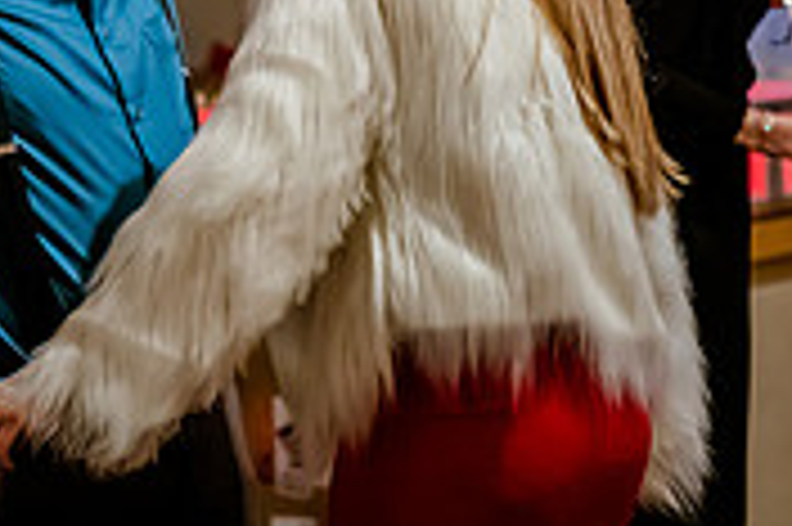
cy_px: 61
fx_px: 5077
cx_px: 238
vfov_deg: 5.9
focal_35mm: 231
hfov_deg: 8.9
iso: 5000
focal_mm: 70
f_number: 2.8
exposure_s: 1/160
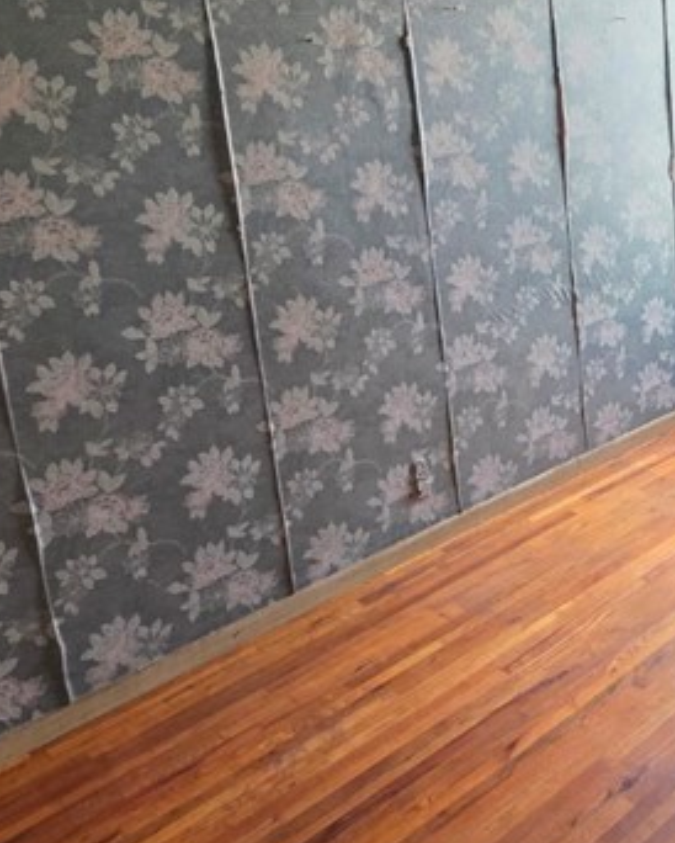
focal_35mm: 38
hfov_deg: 33.8
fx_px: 948
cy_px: 242
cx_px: 749
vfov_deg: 46.7
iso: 160
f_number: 1.9
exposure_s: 1/60
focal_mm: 2.2
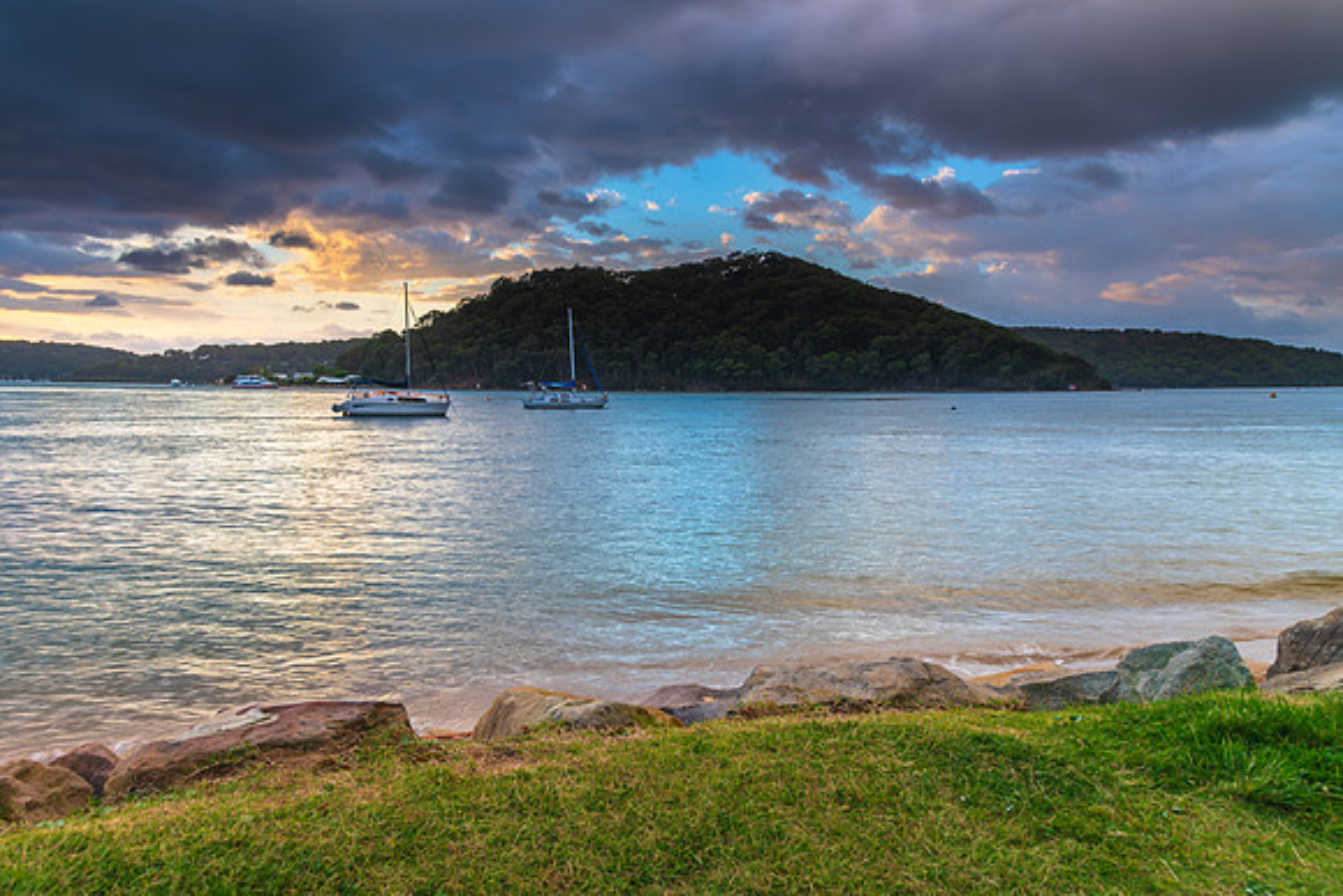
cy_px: 448
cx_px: 672
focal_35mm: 24
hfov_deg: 72.9
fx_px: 908
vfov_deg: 52.5
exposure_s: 1/3
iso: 80
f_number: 9
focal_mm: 24
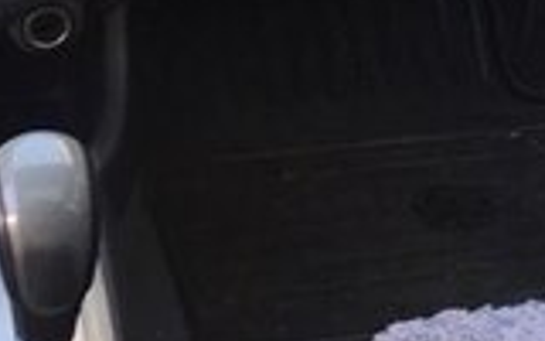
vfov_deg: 9.5
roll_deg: +4.2
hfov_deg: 16.2
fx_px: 1886
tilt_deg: -21.6
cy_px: -380
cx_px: 54
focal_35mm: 127
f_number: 2.2
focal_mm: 4.15
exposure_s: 1/50
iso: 32
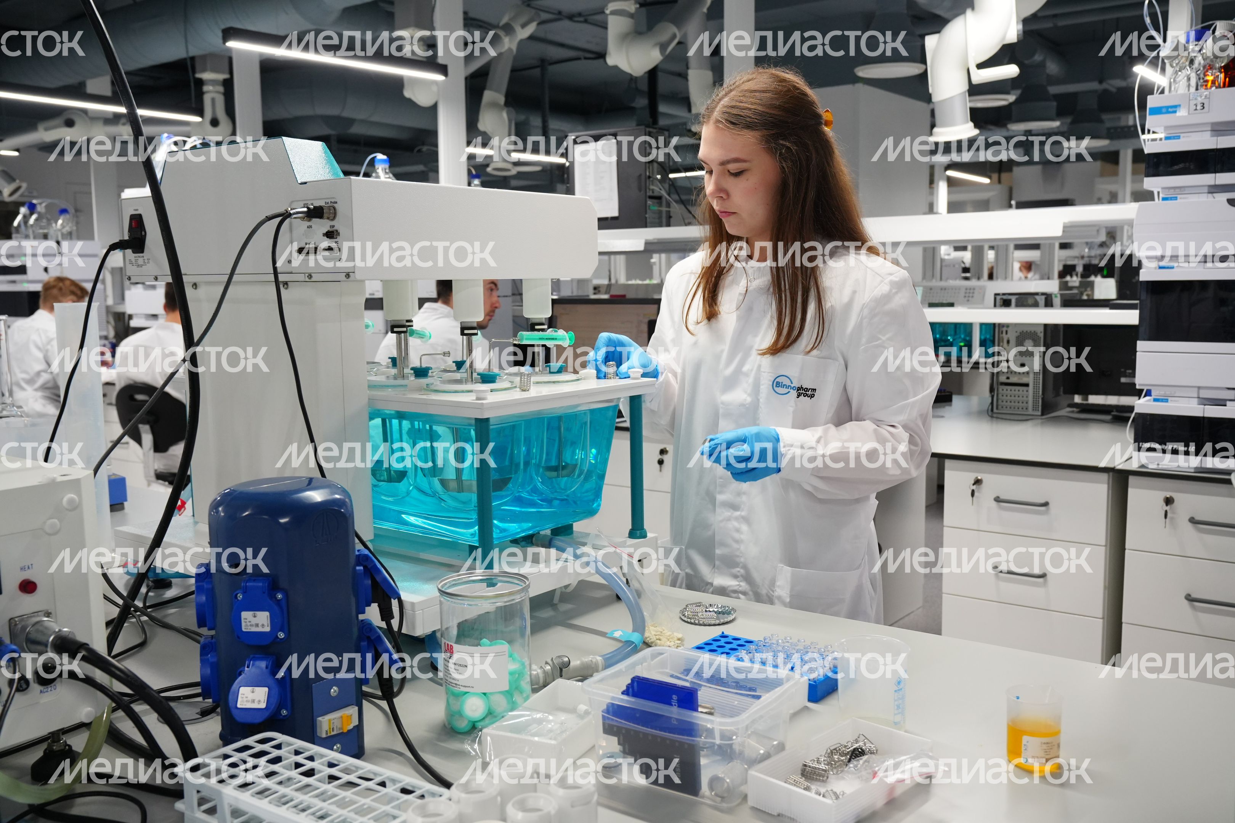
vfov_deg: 41.1
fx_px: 1098
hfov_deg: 58.7
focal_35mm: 32
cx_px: 618
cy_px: 412
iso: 1250
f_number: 6.3
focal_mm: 32
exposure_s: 1/100
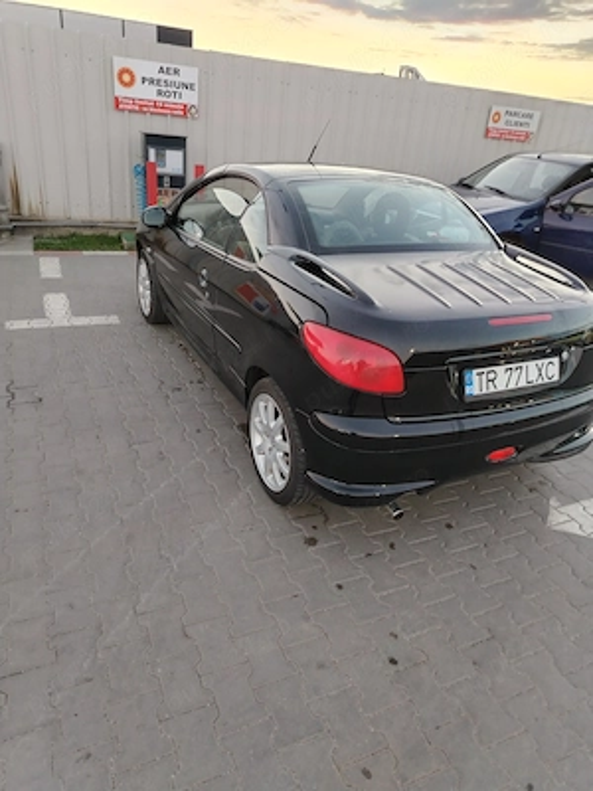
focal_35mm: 24
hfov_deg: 56.8
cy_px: 396
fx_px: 548
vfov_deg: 71.6
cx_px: 296
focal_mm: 5.25
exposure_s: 1/50
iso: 566
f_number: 1.75
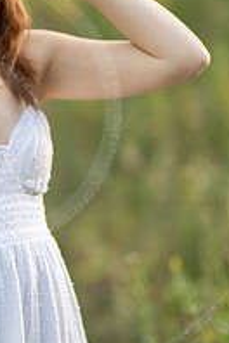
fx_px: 1841
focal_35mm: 193
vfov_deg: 10.7
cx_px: 2
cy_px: 170
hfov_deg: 7.1
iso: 100
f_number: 1.2
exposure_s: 1/800
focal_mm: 85
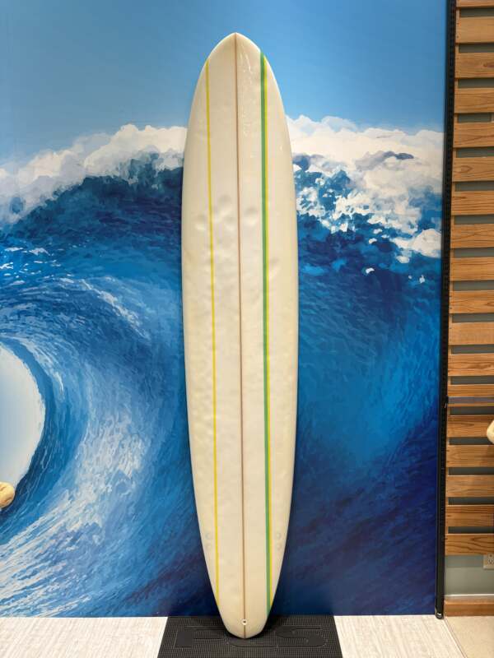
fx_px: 495
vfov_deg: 67.3
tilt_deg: -6.3
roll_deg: +1.1
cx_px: 247
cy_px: 329
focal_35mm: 26
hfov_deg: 53.1
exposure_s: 1/122
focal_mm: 5.96
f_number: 1.6
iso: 64
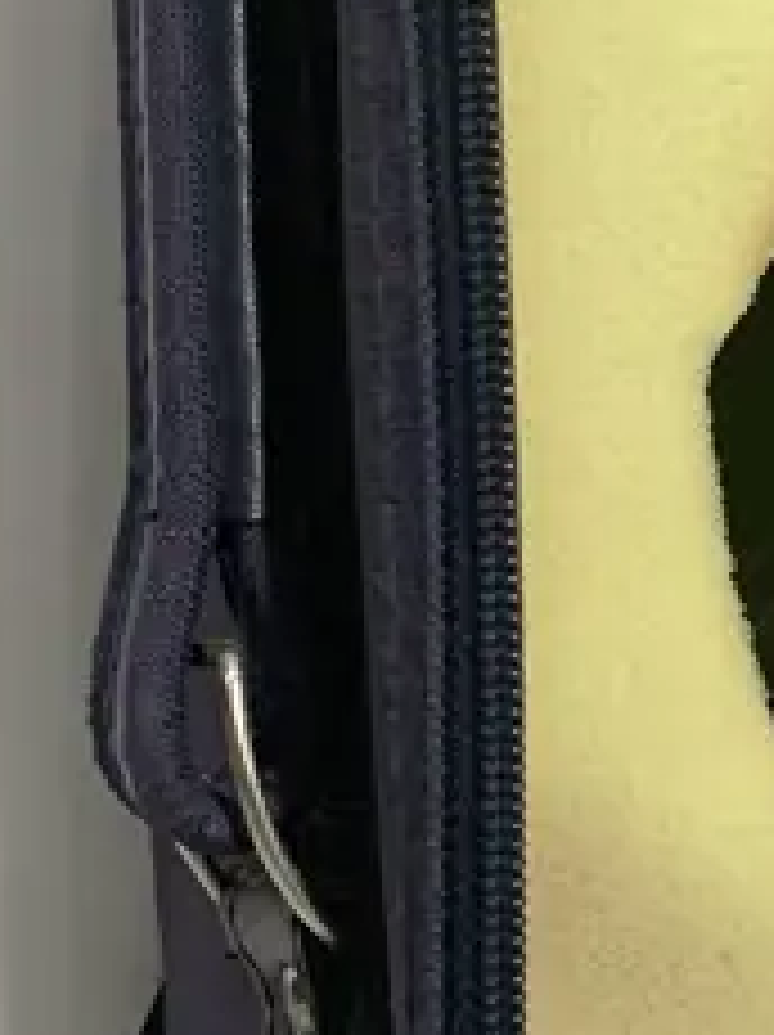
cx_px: 1593
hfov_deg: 11.4
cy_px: 166
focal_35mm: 116
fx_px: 3465
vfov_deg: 16.8
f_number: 1.8
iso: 100
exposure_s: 1/50
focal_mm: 4.25
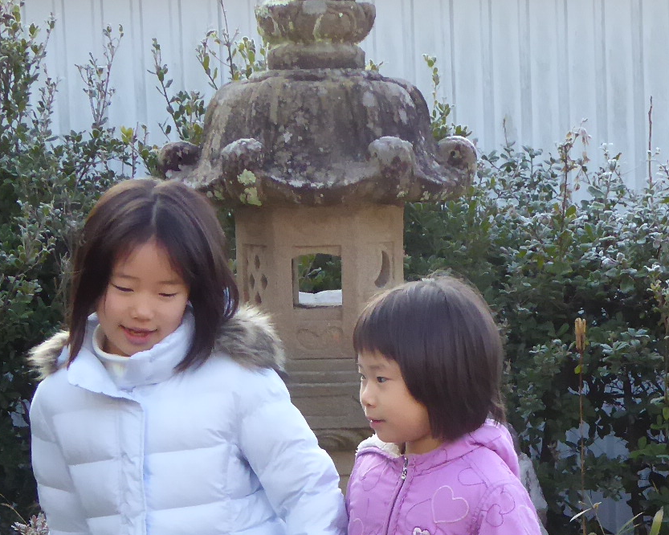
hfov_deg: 13.9
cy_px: 513
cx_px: 440
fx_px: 2732
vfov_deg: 11.1
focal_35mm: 138
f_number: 3.9
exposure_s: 1/250
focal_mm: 7.8
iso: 400
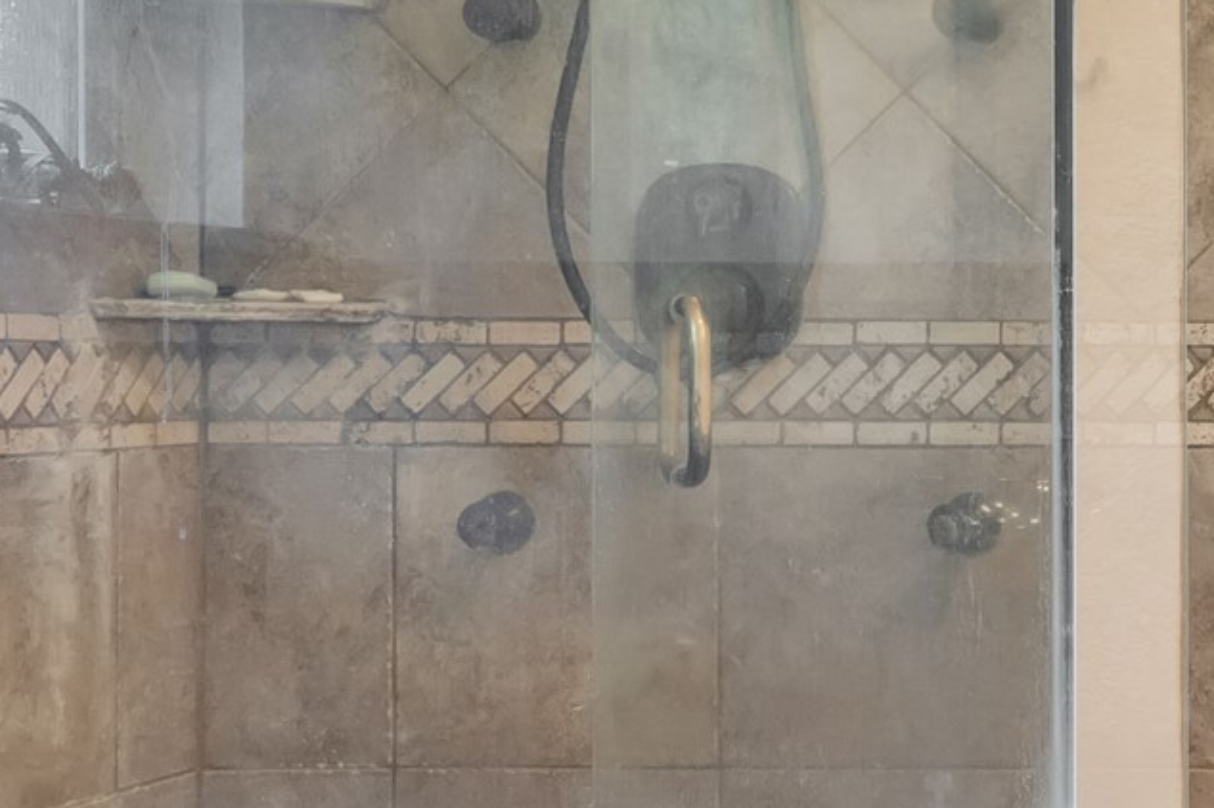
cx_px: 1593
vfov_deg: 18.9
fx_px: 2427
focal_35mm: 72
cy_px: 458
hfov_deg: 24.4
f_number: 9
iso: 500
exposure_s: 1/8
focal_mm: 21
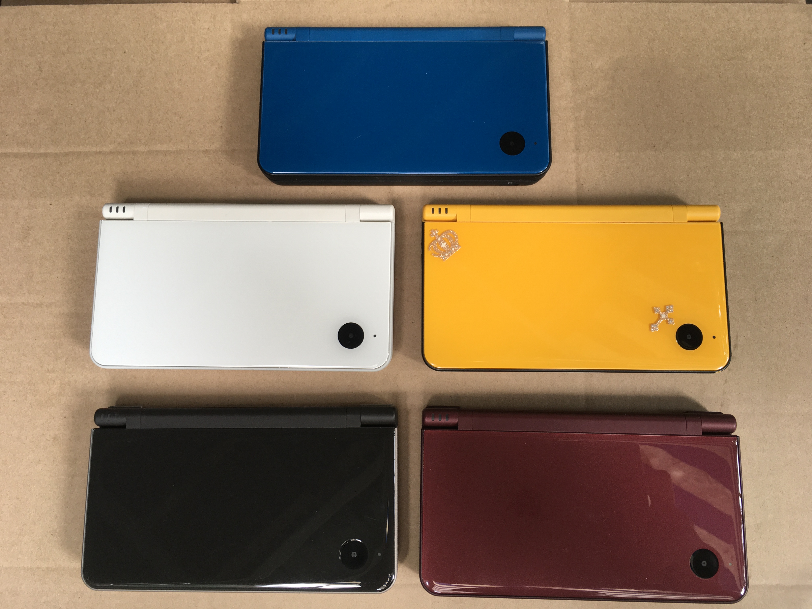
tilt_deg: -77.7
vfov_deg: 48.2
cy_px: 304
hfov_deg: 61.7
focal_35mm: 29
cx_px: 406
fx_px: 680
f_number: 2.2
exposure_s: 1/50
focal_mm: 4.15
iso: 32
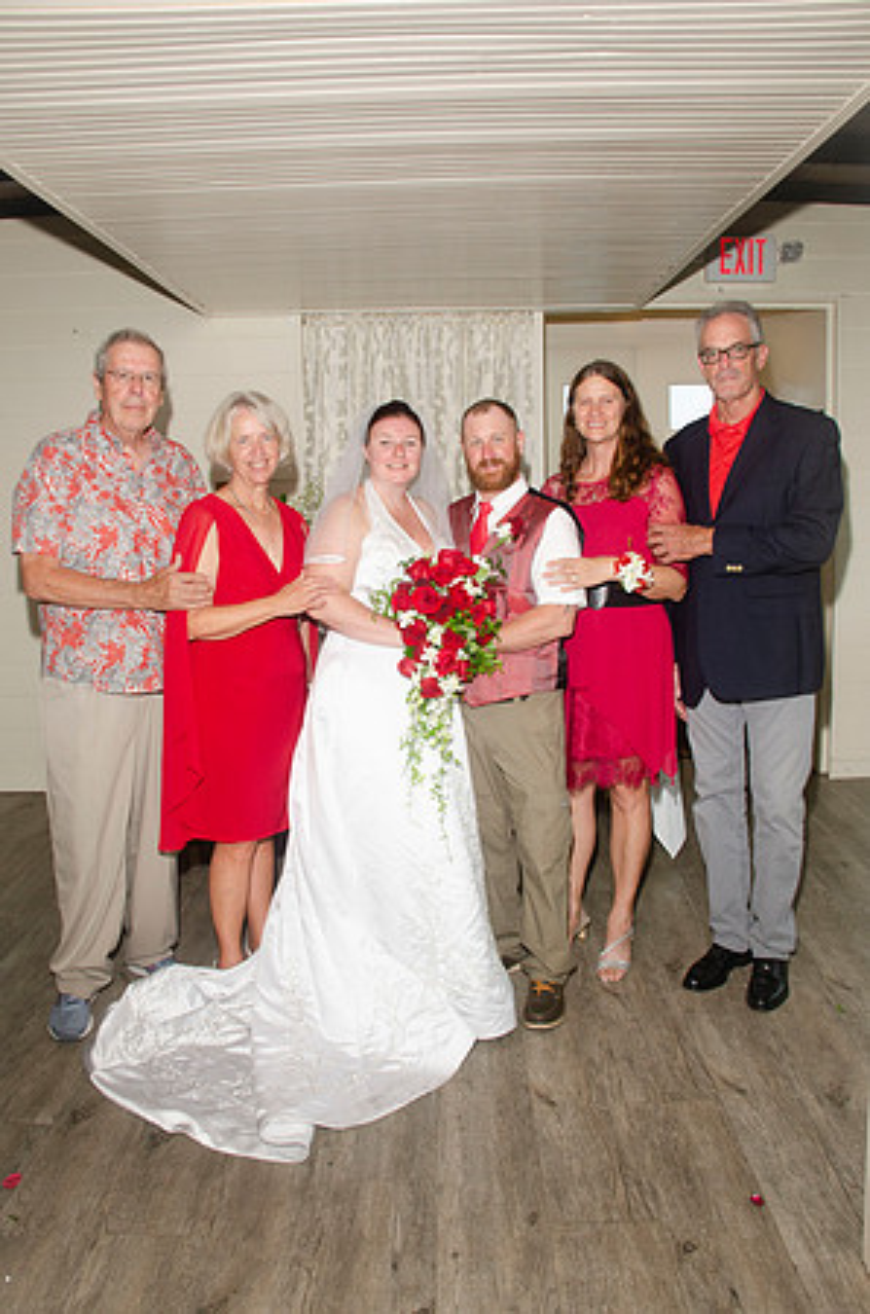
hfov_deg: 47.7
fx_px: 983
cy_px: 657
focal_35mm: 27
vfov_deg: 67.5
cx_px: 435
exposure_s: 1/250
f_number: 5.6
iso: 400
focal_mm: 18
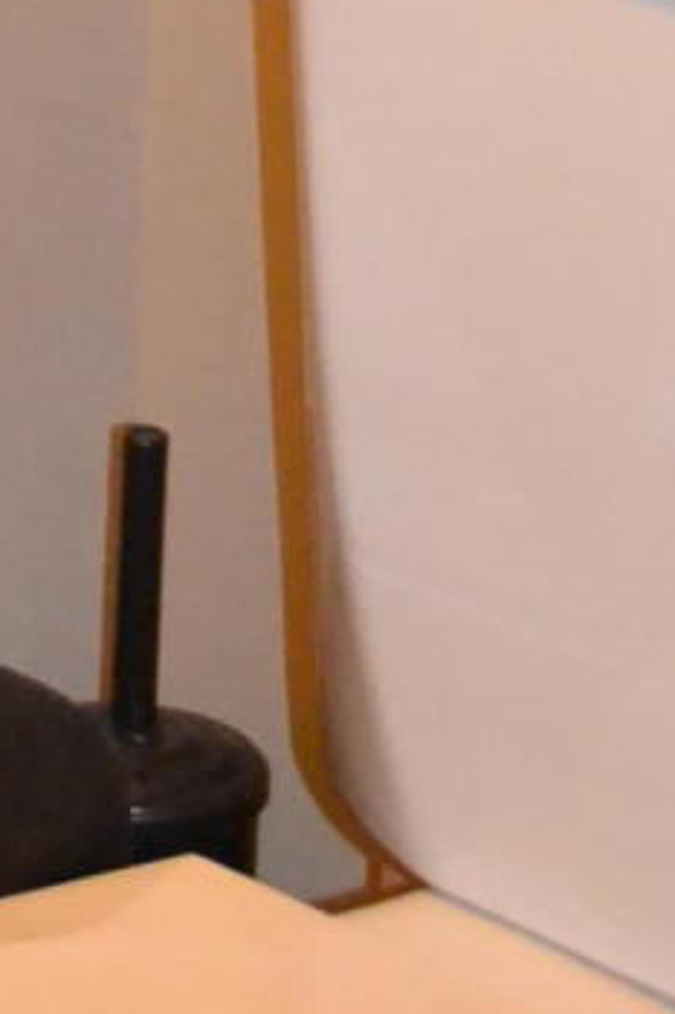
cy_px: -1060
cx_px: -465
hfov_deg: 5.4
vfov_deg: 7.9
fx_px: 7006
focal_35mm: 249
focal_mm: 29
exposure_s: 1/60
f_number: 4.5
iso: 3200
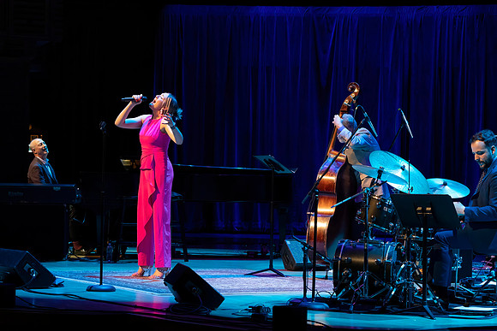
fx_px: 1593
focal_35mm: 115
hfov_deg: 17.7
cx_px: 211
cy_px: 157
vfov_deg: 11.9
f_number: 5.6
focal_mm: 100
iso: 5000
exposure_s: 1/250
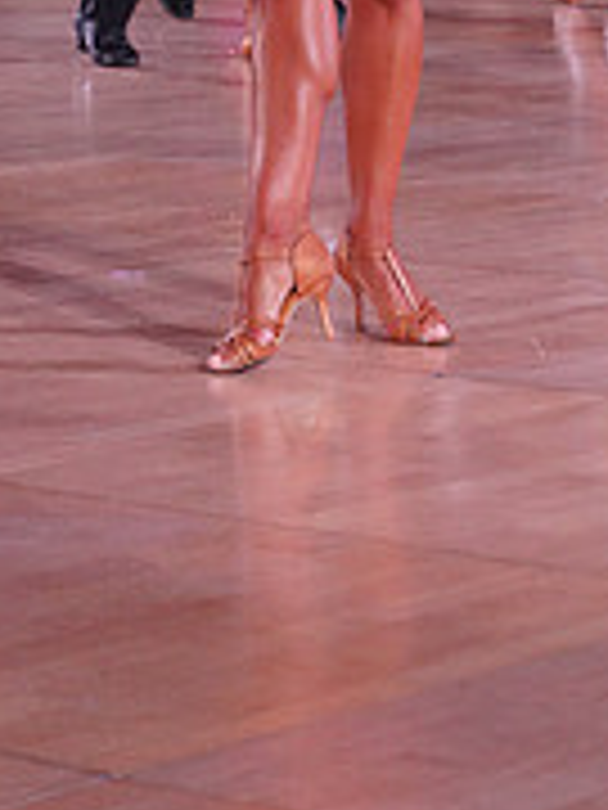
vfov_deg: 9.8
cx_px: -110
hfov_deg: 7.4
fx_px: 4637
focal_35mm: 198
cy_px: -225
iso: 2000
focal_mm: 64
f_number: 5.6
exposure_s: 1/200
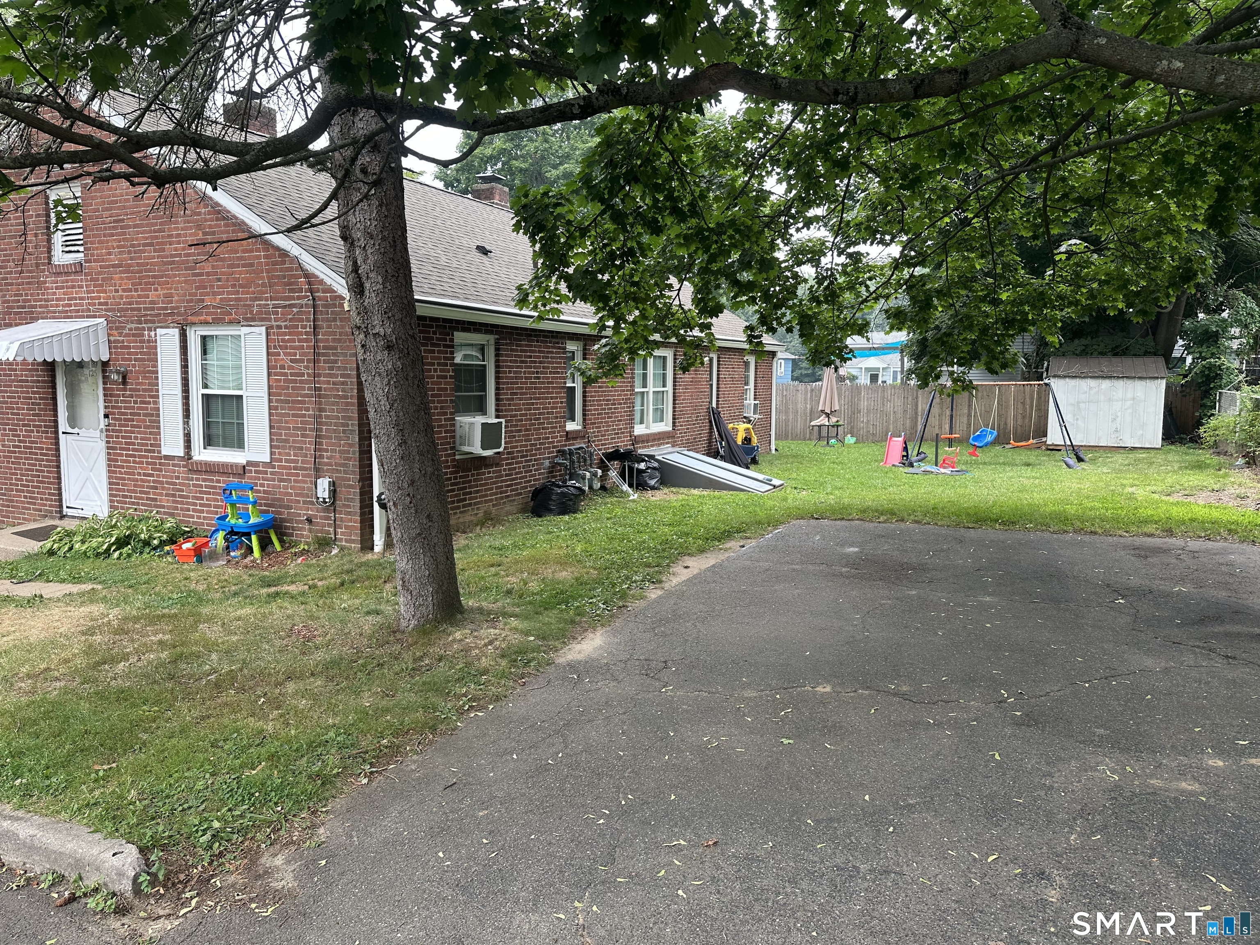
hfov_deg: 71.6
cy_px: 472
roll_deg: -1.1
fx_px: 874
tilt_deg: -3.4
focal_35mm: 24
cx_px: 630
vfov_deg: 56.8
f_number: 1.78
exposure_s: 1/278
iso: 80
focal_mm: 6.86
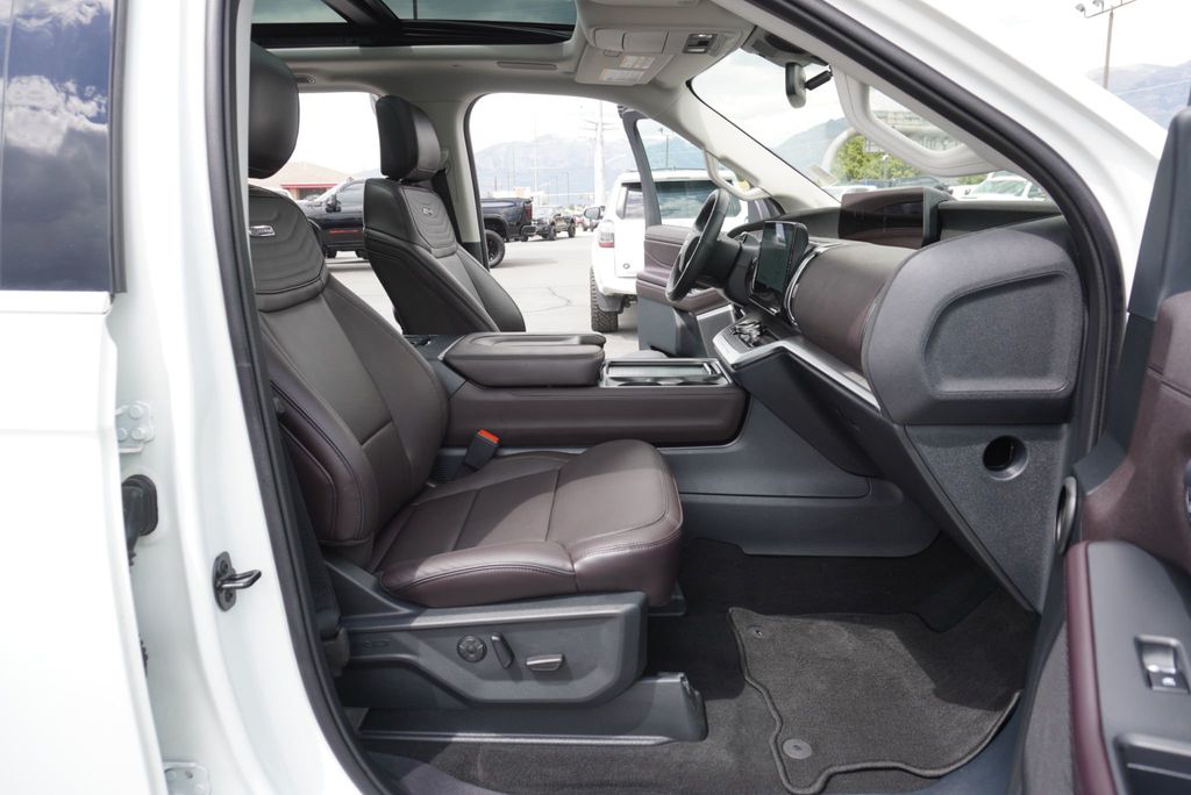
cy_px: 398
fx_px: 794
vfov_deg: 53.2
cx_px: 596
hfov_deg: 73.7
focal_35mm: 24
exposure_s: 1/125
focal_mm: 16
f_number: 5.6
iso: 100
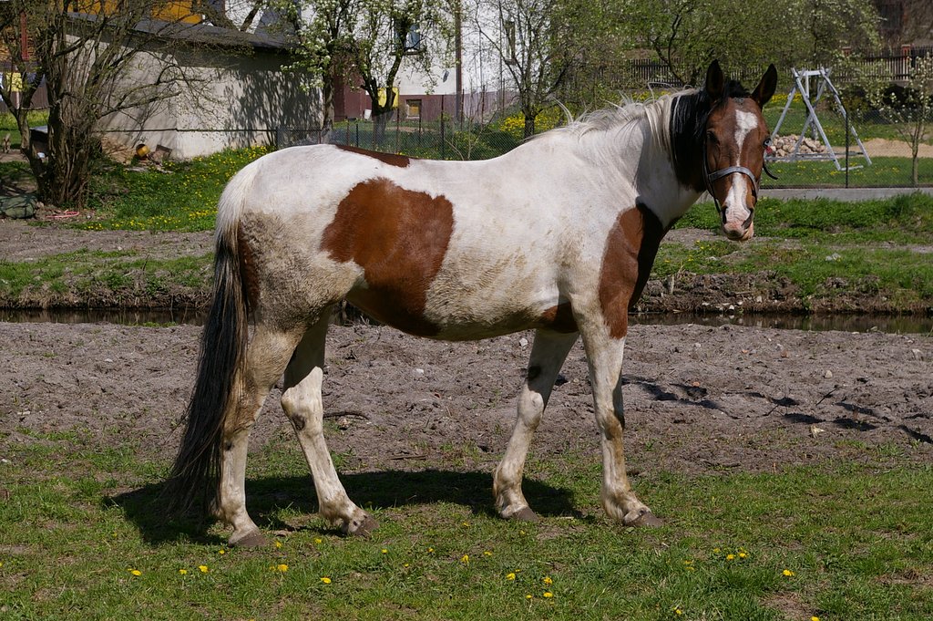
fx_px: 2136
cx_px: 466
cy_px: 310
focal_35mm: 82
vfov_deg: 16.5
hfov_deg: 24.6
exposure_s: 1/350
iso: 200
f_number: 11
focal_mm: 55
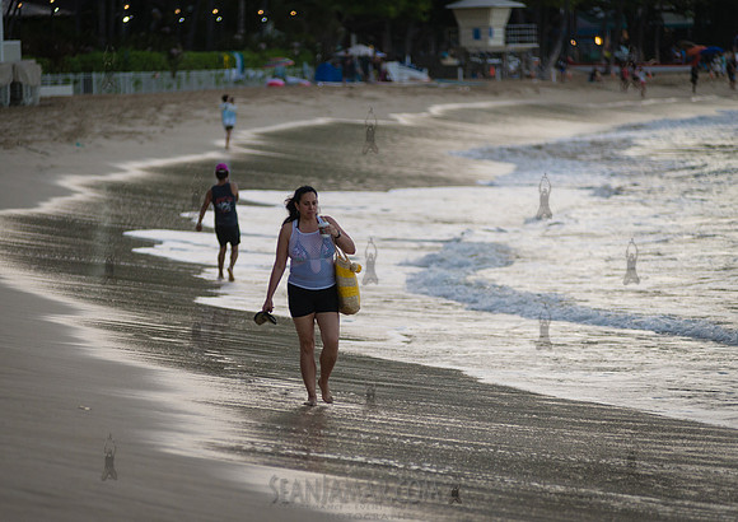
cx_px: 315
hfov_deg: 9.7
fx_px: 4353
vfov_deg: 6.9
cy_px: 283
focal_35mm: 208
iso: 800
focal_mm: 185
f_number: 2.8
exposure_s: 1/2000
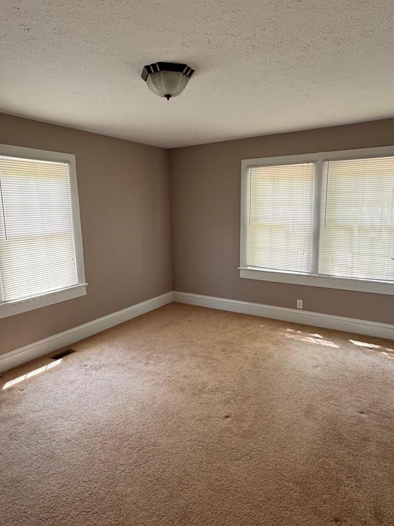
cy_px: 276
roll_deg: +1.8
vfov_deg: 76.3
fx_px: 334
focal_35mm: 22
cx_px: 186
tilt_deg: -12.4
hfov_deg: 61.1
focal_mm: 2.22
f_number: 2.2
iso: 250
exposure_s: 1/99
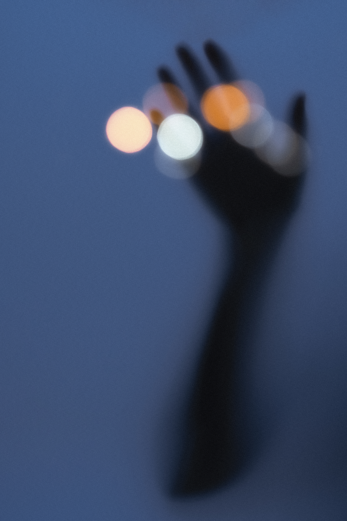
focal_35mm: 59
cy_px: 260
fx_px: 853
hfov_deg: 23.0
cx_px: 174
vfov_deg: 33.9
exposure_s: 1/50
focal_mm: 59
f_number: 9
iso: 800
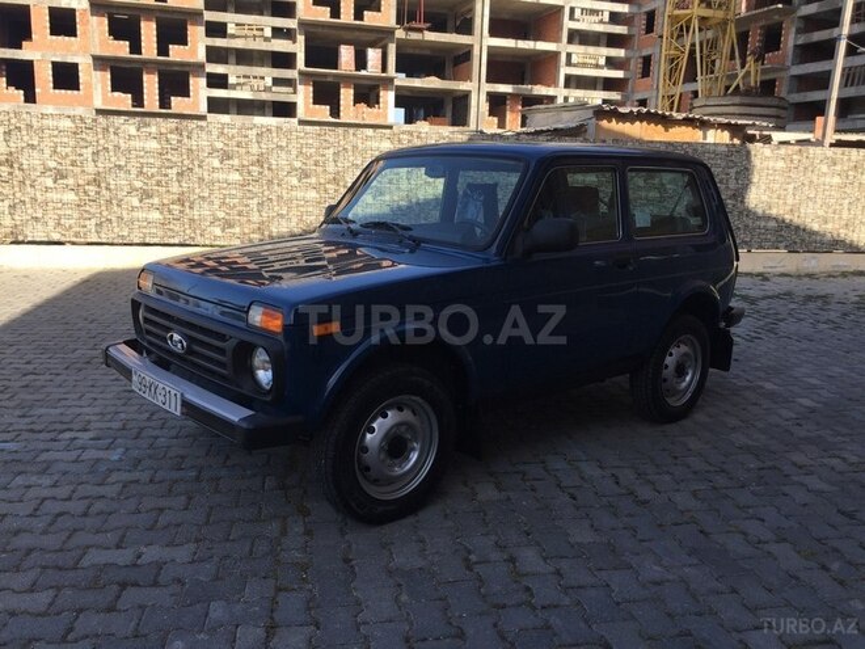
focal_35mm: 29
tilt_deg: -12.7
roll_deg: -2.0
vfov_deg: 48.2
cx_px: 432
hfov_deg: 61.7
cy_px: 324
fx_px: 725
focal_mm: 4.15
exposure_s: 1/964
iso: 32
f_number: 2.2
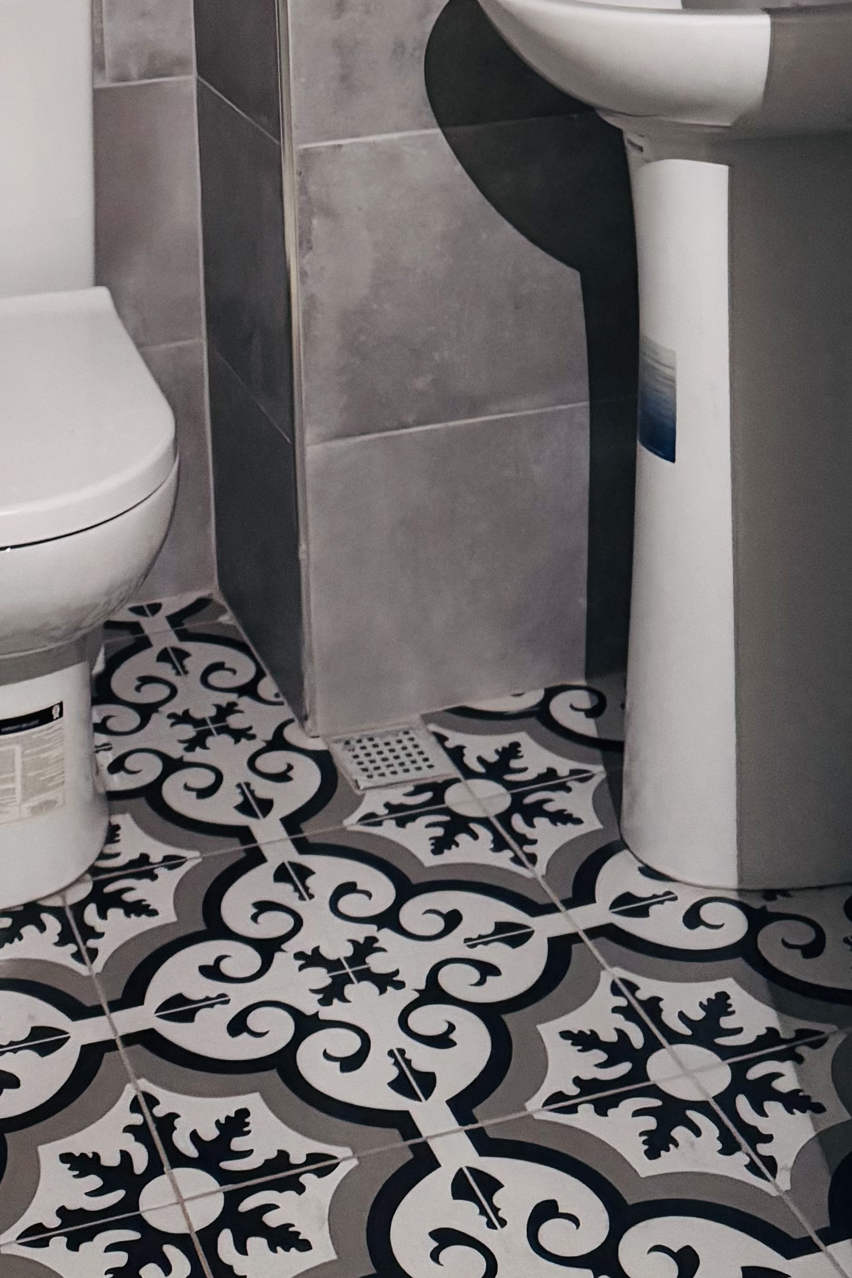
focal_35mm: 60
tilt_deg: -10.9
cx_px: 205
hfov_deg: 22.4
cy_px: -48
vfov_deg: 30.6
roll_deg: +1.6
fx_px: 2130
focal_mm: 6.76
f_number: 1.78
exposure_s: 1/30
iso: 1600
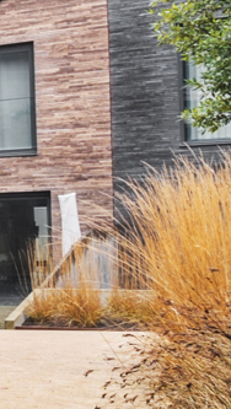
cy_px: 279
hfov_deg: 5.5
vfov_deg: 22.3
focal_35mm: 95
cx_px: -1078
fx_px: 1032
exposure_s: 1/10
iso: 100
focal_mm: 14
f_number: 8
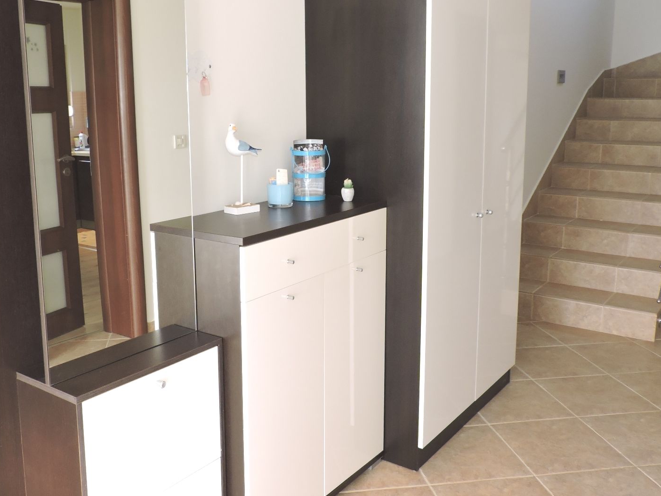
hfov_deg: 52.4
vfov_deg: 40.6
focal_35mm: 35
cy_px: 210
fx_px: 668
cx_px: 273
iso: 160
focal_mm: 4.3
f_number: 3
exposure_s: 1/40
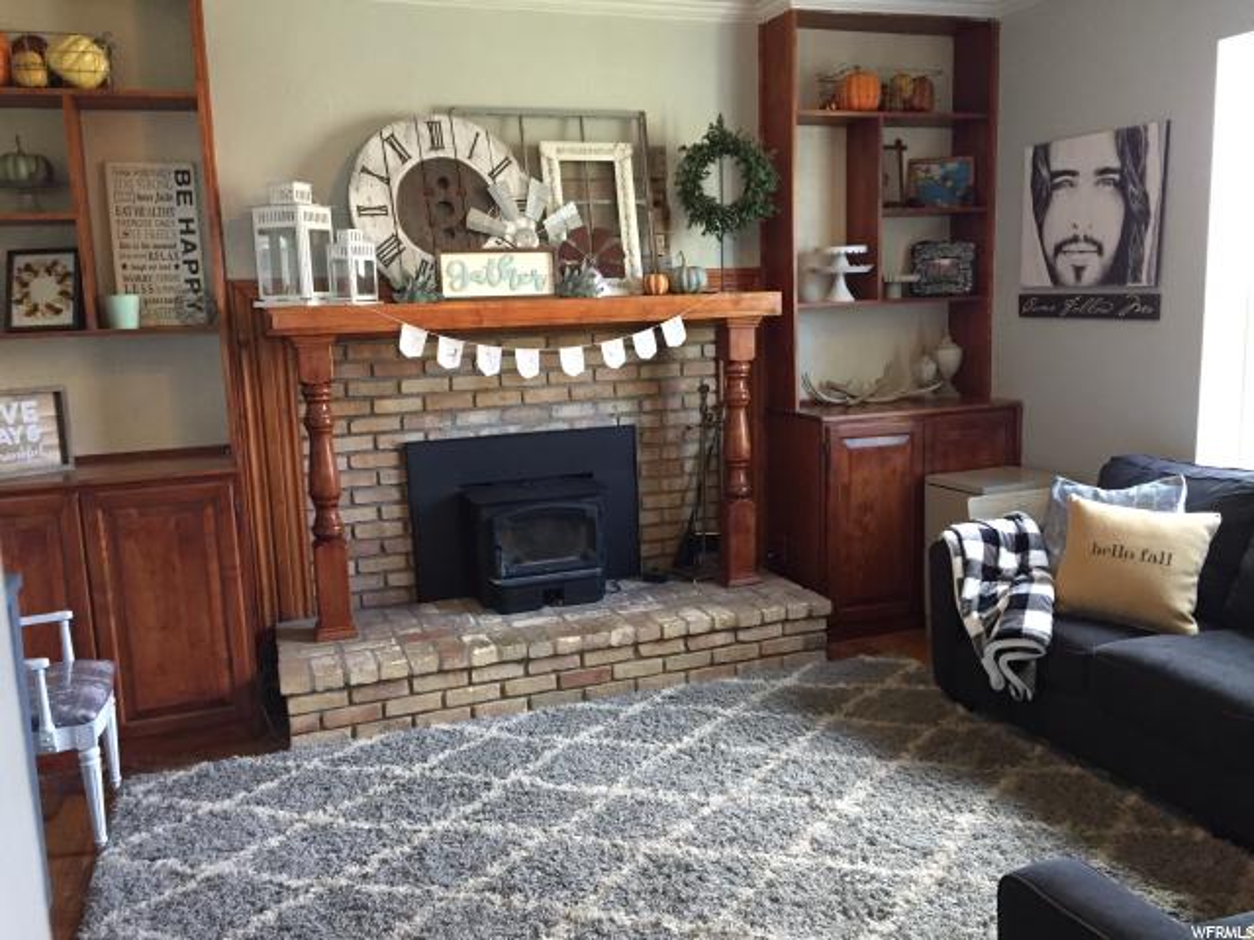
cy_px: 470
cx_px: 627
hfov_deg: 61.7
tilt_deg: -10.1
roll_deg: +2.4
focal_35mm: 29
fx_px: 1051
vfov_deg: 48.2
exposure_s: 1/30
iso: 160
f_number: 2.2
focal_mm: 4.15
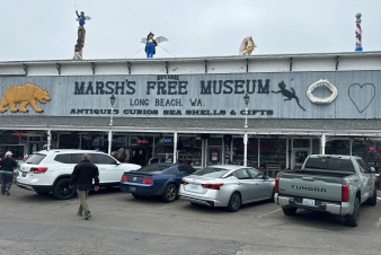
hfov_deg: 65.4
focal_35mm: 28
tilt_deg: +5.6
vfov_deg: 46.5
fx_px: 297
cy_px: 135
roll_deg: -2.2
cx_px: 193
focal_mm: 5.7
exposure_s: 1/4274
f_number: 1.5
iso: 50
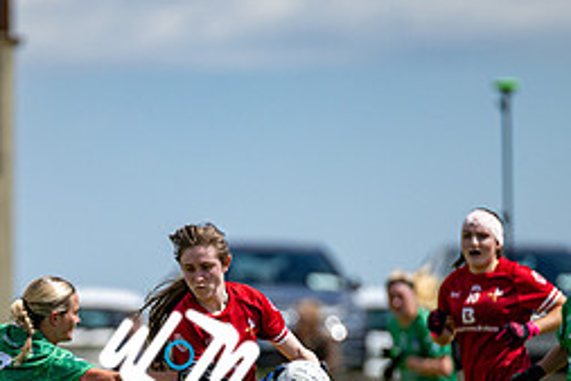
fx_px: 10918
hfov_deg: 3.0
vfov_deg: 2.0
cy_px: 405
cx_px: 178
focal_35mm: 688
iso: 180
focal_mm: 300
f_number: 2.8
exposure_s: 1/6400
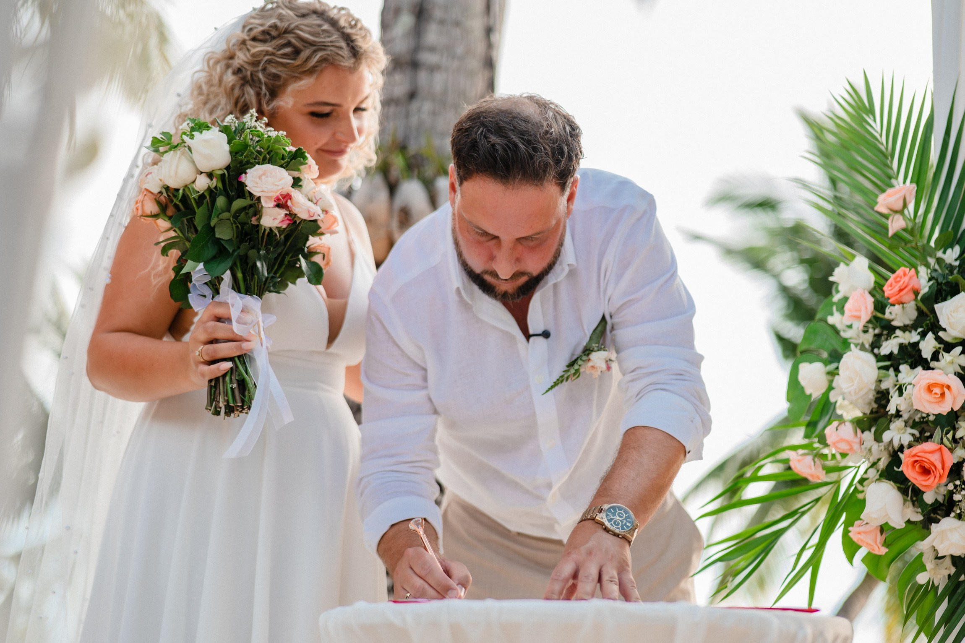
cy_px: 322
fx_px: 1381
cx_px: 491
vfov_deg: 26.2
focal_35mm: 52
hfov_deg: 38.5
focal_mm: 50
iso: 400
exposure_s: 1/400
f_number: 2
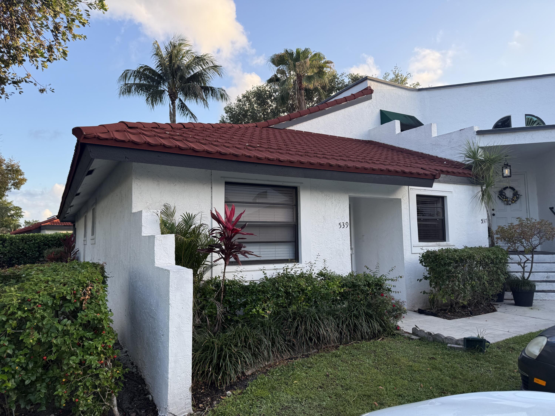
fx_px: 385
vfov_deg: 56.8
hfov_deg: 71.6
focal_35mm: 24
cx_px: 278
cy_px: 208
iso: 80
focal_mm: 6.76
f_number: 1.78
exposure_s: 1/955
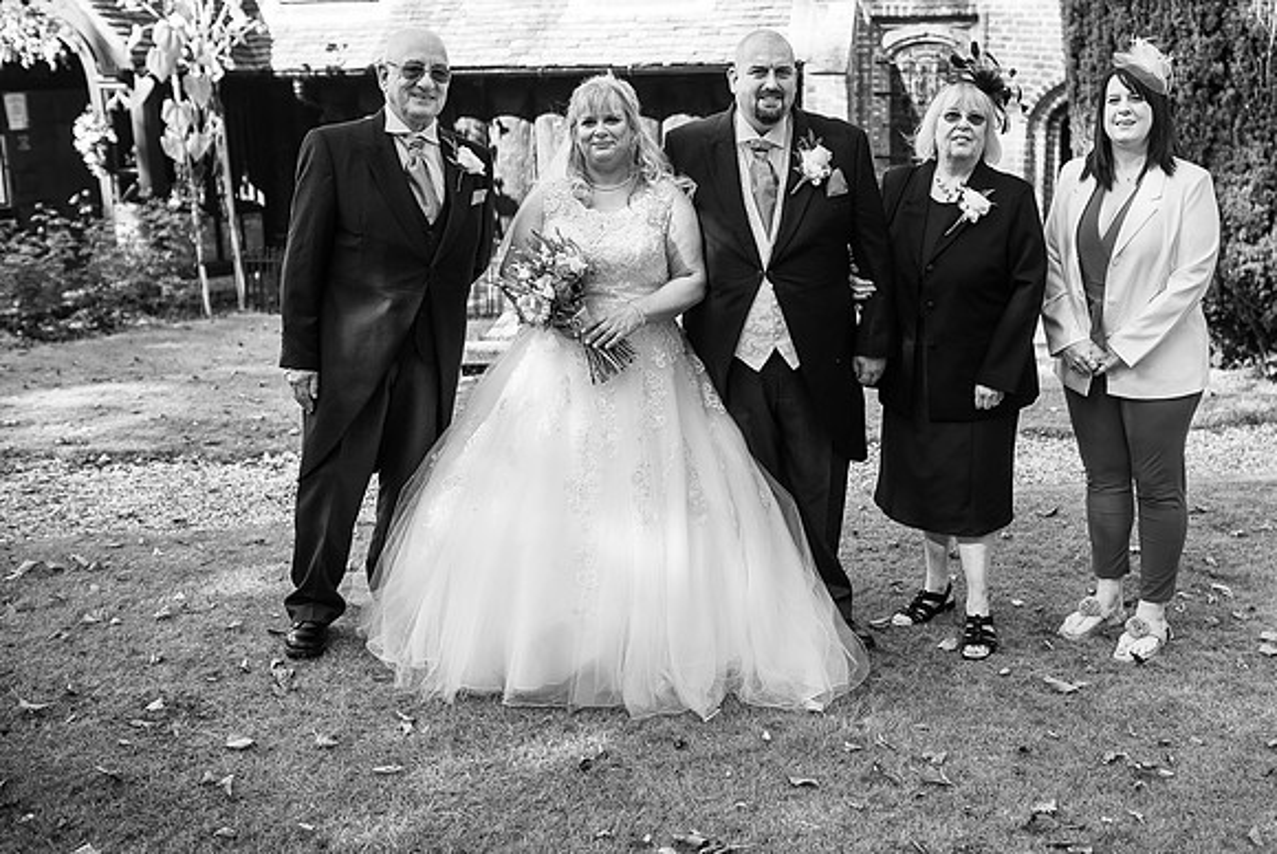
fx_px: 1484
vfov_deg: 32.0
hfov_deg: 46.3
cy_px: 346
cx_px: 764
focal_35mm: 42
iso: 100
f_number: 2.8
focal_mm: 35
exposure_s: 1/320
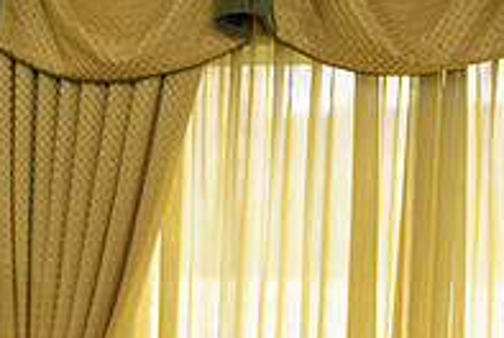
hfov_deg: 13.4
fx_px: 2061
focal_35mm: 147
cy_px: 449
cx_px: -164
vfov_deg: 9.2
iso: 1000
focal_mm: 50
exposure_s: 1/125
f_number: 3.2
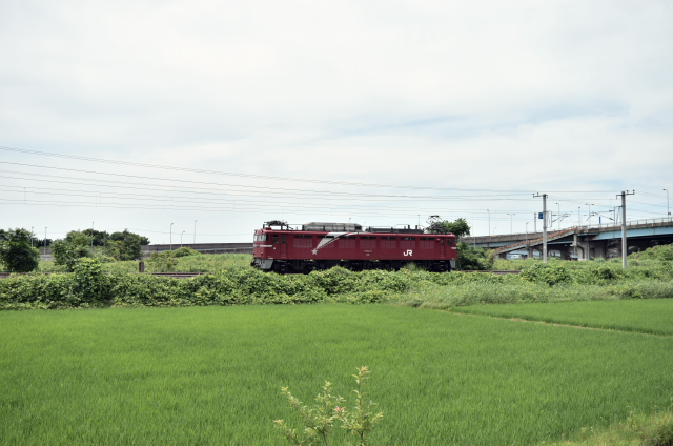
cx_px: 336
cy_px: 223
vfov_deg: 38.2
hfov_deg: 55.2
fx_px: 644
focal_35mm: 34
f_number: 5
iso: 100
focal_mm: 23
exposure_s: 1/1000
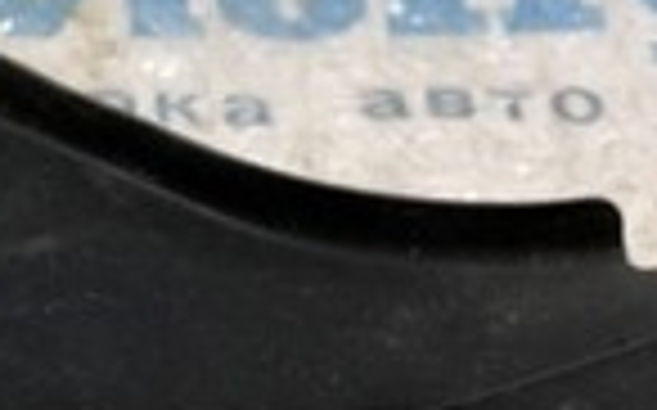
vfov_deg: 10.0
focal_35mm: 130
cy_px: 396
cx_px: 81
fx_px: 2326
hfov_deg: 15.9
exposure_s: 1/33
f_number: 1.8
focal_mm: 4
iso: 32
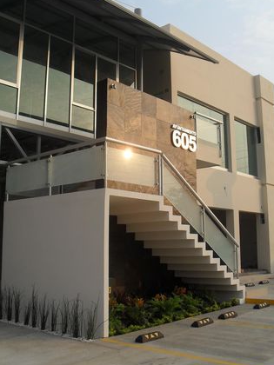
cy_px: 176
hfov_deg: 36.0
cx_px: 142
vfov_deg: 46.8
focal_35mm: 40
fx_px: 422
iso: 80
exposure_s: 1/90
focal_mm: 6.3
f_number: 8.4
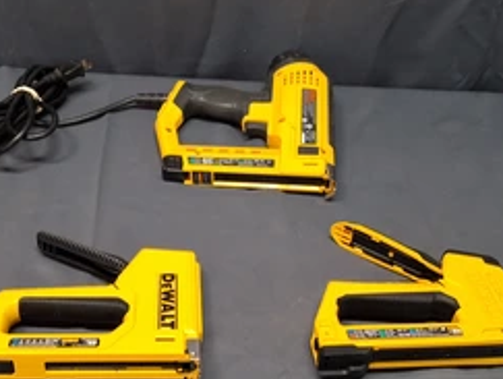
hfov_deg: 40.9
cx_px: 186
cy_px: 168
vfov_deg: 31.6
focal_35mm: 46
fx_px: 669
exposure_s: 1/40
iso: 160
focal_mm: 2.91
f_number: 1.9
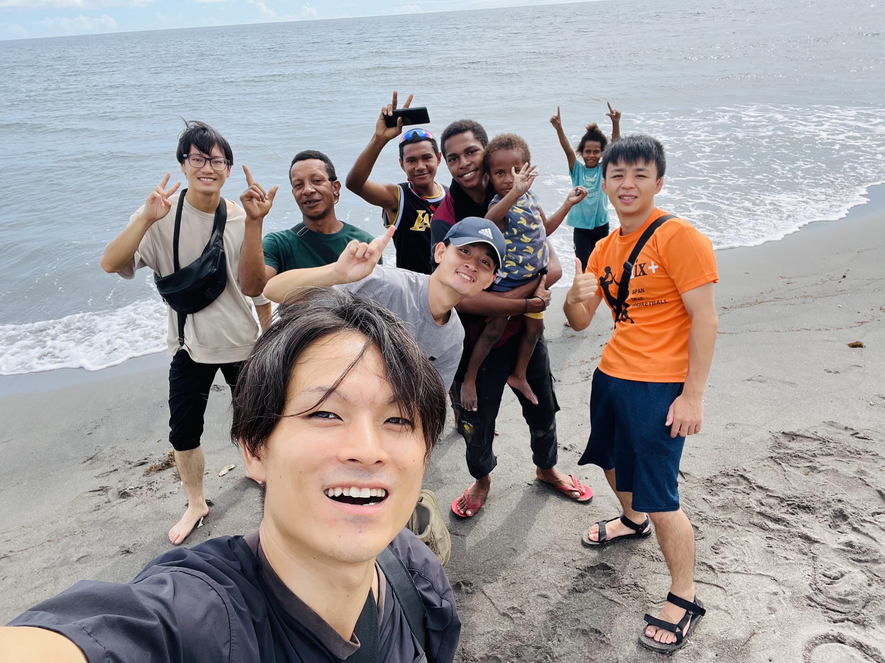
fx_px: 588
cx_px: 442
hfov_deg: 73.9
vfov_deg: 58.9
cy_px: 332
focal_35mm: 23
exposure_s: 1/466
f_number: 2.2
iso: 32
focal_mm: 2.71
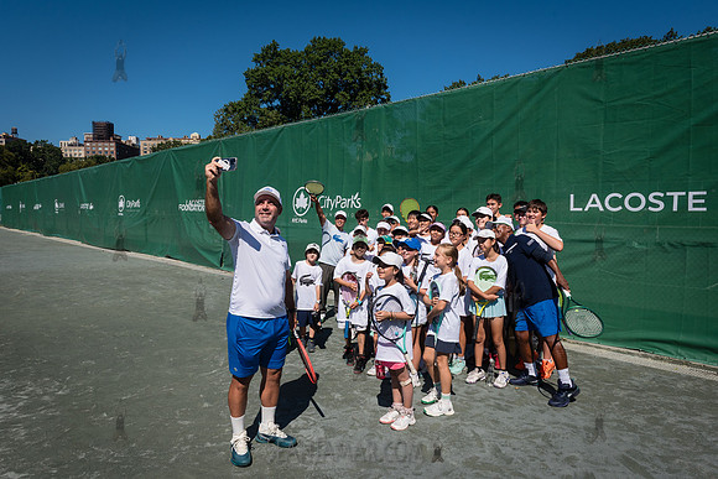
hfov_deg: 73.7
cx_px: 359
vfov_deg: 53.2
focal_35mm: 24
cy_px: 240
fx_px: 479
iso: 200
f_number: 8
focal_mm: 24
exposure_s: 1/800
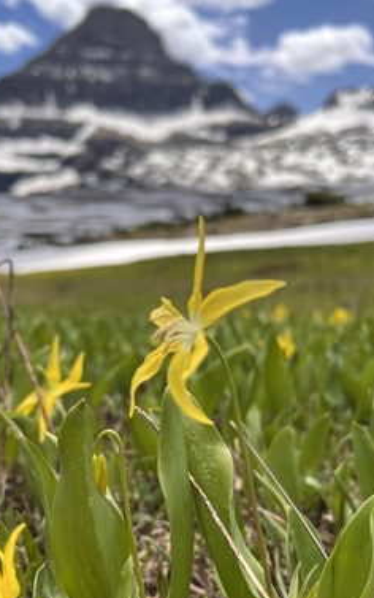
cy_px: 336
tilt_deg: -11.4
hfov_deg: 33.6
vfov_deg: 51.4
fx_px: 619
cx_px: 187
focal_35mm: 38
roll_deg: +1.4
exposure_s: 1/1575
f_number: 1.5
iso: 50
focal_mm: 5.7
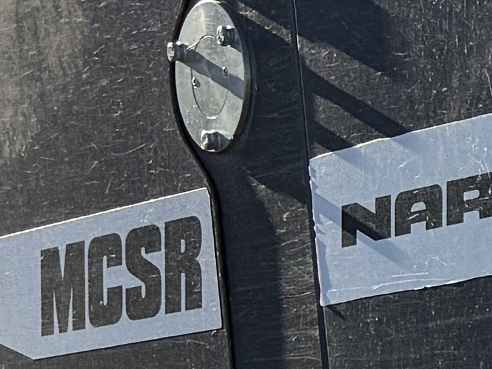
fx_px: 2687
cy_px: 272
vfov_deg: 7.9
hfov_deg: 8.4
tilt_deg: -5.0
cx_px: 1591
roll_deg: -2.3
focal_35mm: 189
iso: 100
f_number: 1.78
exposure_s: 1/3021
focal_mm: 6.76
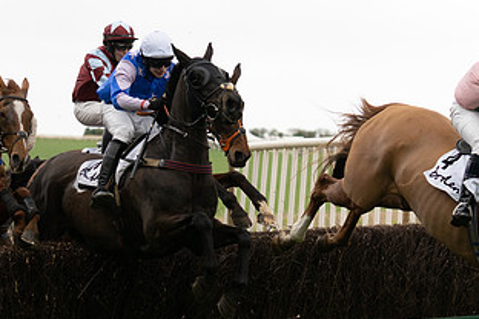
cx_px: 258
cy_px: 183
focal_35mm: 195
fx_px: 2594
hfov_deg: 10.5
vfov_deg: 7.0
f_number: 2.8
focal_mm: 70
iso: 800
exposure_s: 1/2000
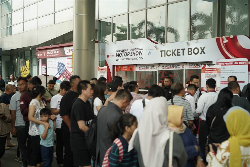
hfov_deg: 46.4
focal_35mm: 42
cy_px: 84
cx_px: 125
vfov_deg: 31.9
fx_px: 292
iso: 160
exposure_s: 1/400
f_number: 2.8
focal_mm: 42
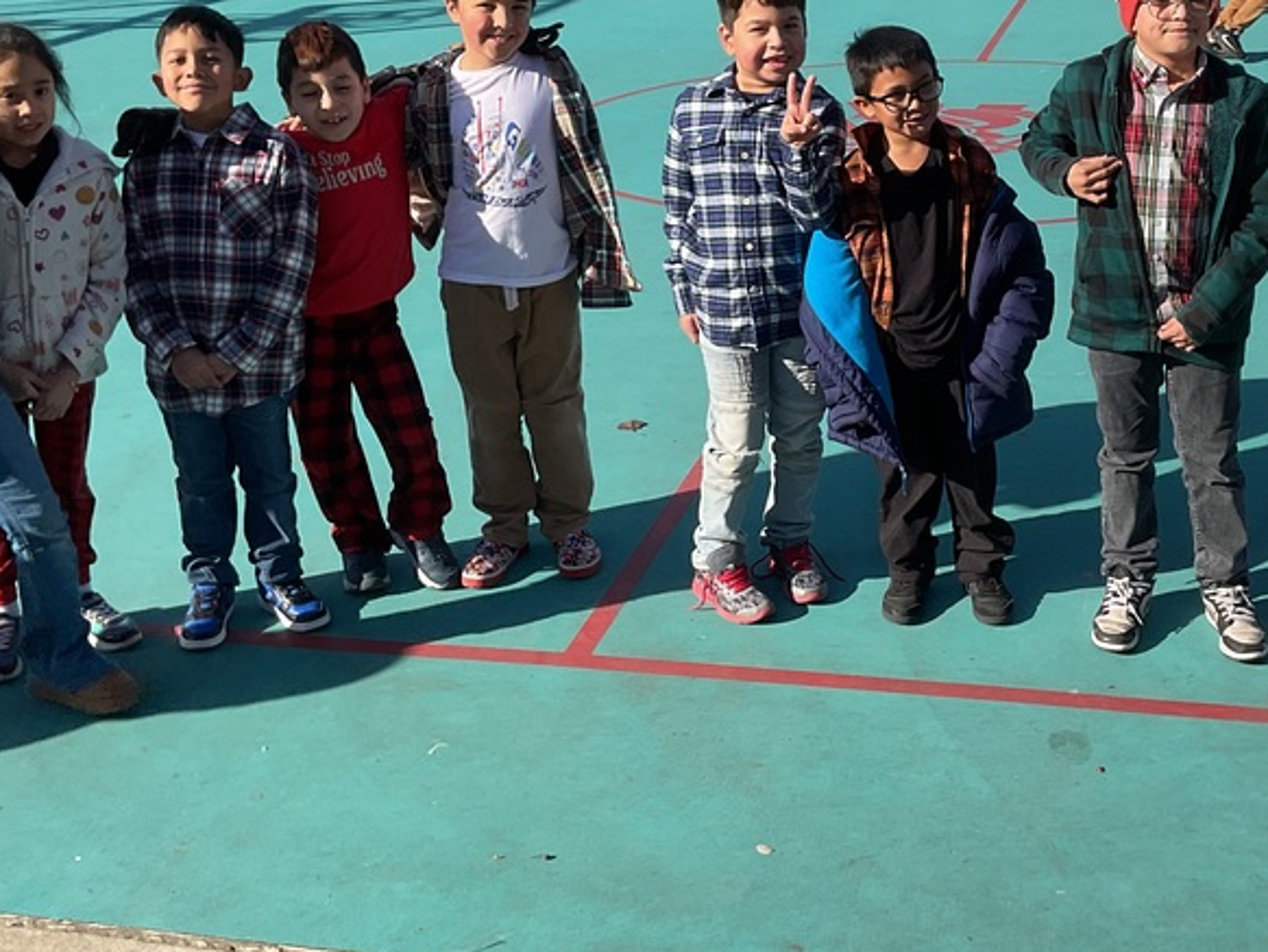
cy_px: 261
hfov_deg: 37.1
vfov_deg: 28.2
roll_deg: +0.7
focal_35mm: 51
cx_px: 848
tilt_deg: -16.2
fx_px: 1869
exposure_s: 1/1377
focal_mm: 3
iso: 16
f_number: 1.8
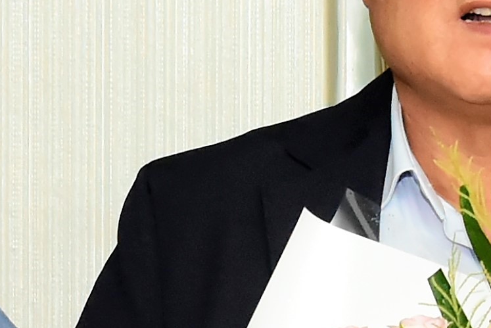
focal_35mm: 294
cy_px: 441
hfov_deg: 7.0
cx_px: 325
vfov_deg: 4.7
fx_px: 4012
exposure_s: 1/250
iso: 3200
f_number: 5.6
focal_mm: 42
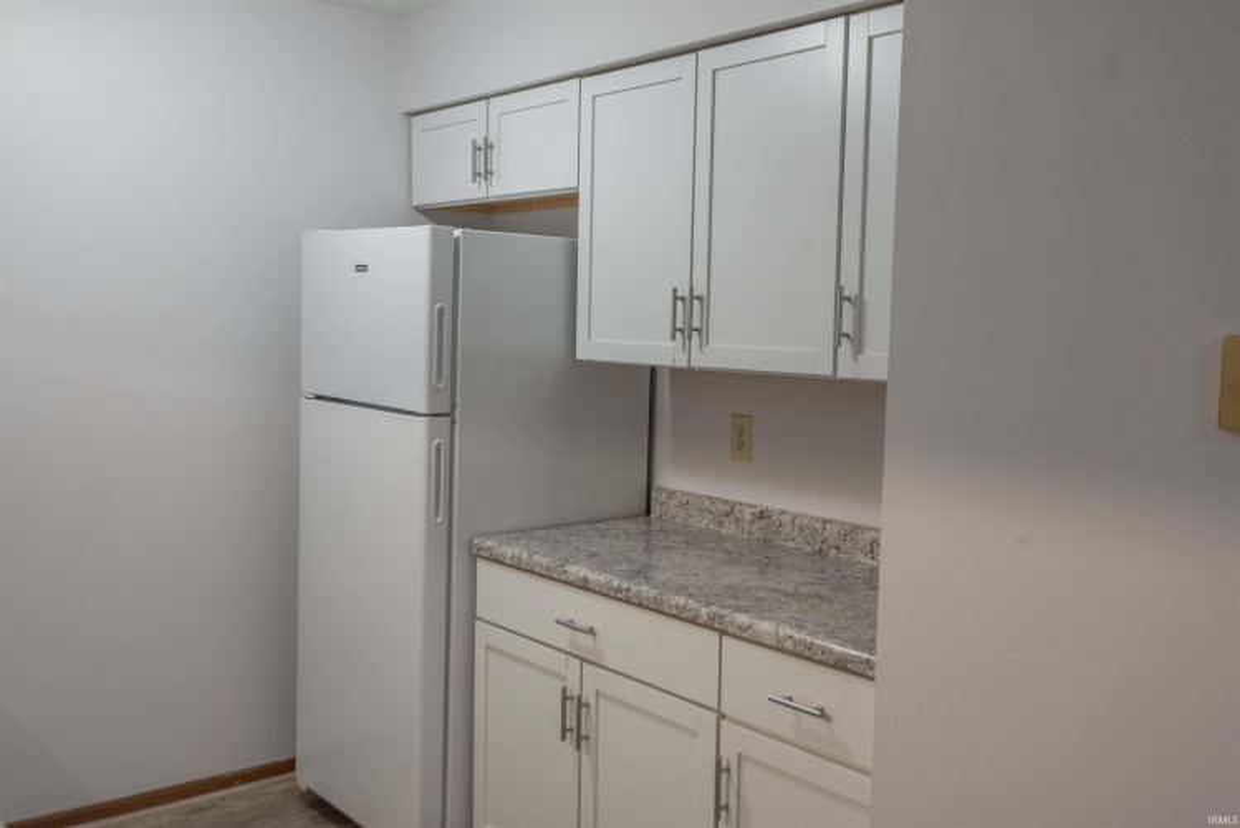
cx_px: 620
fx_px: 1206
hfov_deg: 54.4
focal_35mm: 35
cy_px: 414
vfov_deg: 37.9
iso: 4000
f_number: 5.6
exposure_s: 1/250
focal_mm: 35
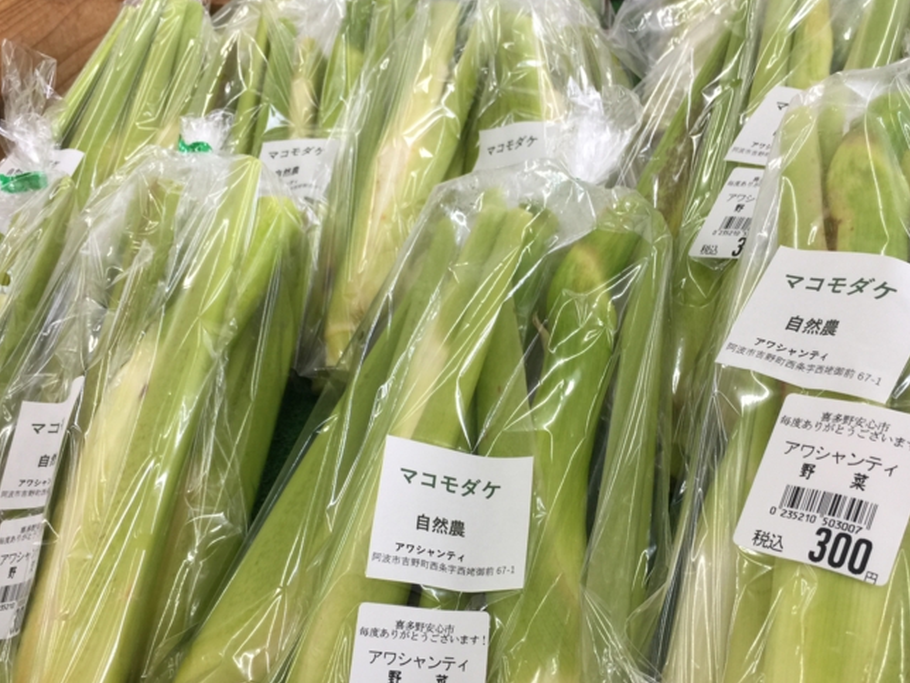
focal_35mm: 36
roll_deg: +10.9
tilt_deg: -33.9
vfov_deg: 39.6
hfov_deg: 51.3
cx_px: 488
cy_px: 389
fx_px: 946
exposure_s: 1/40
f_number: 2.2
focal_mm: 4.15
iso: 32
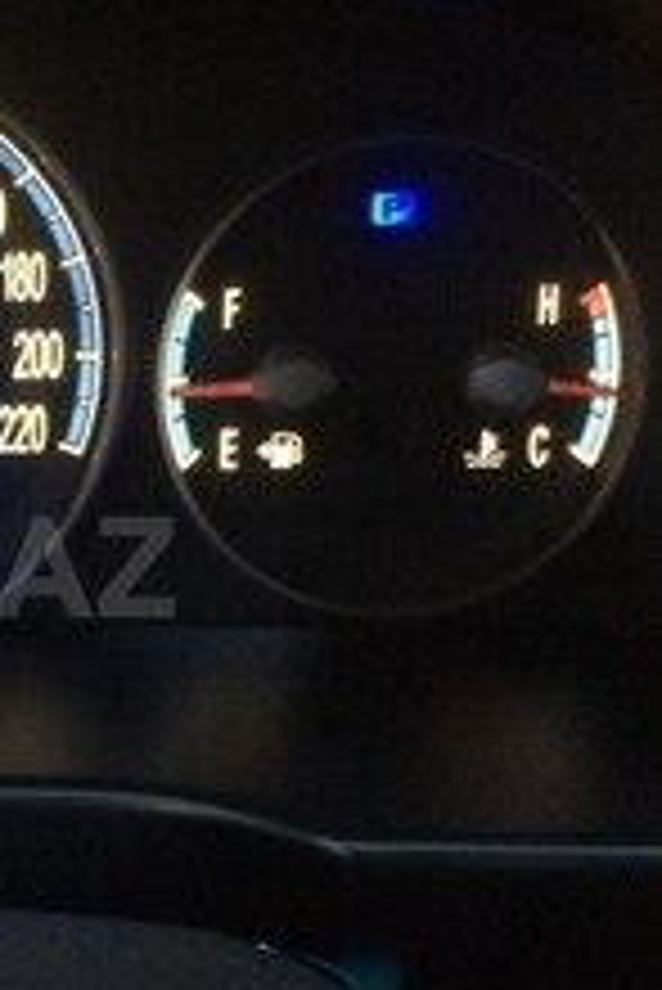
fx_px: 1873
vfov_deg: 29.6
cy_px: 567
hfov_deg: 18.8
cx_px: -171
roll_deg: +1.0
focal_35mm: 68
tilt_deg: -29.7
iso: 400
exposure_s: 1/17
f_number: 2.2
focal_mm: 4.15
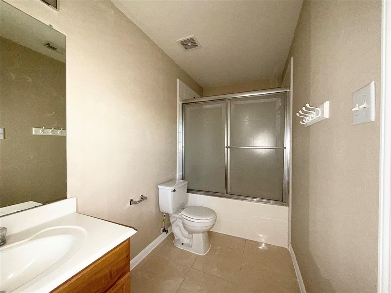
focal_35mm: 14
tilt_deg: -0.2
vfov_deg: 85.7
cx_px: 196
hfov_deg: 102.1
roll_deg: -0.2
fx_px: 158
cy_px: 146
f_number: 2.2
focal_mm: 2.22
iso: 200
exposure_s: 1/60
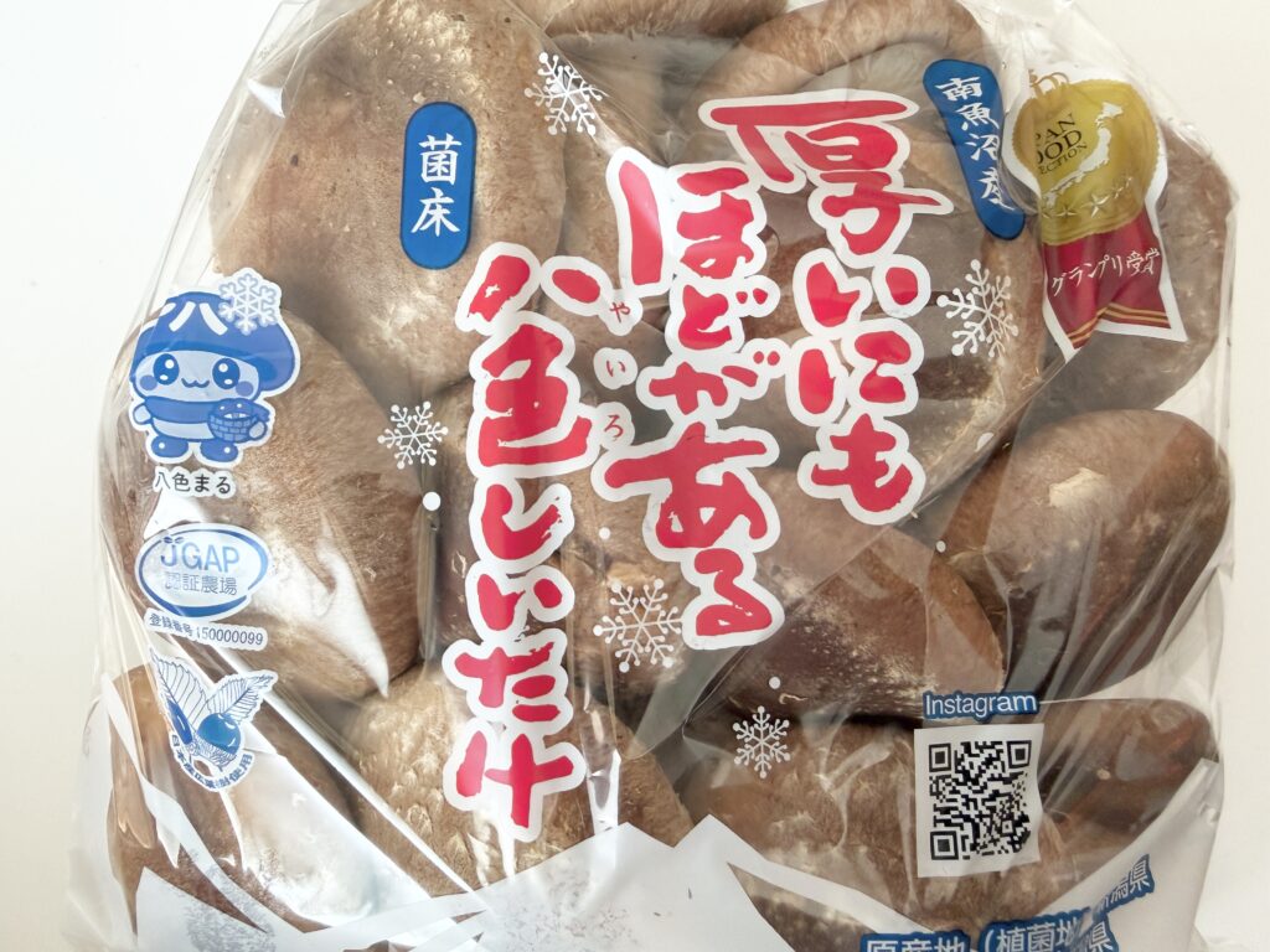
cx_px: 635
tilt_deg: -79.0
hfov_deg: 71.6
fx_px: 881
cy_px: 476
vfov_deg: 56.8
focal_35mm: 24
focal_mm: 2.22
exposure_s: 1/121
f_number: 2.2
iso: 250
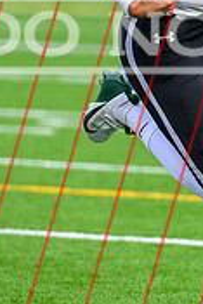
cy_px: 145
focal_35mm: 1007
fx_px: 8500
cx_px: 158
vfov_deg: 2.0
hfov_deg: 1.4
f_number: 2.8
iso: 360
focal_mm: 200
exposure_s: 1/2000
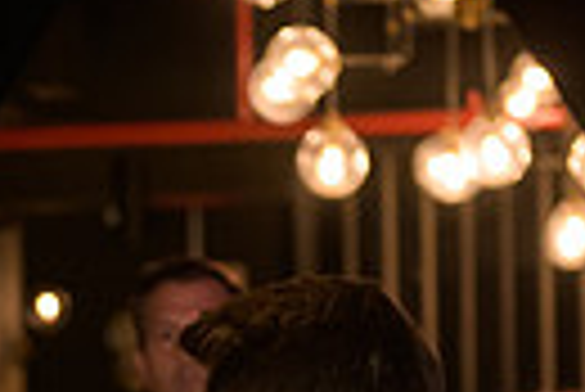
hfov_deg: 6.6
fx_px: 5076
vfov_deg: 4.4
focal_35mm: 312
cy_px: 768
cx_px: -72
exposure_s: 1/125
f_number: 3.2
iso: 1250
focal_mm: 70
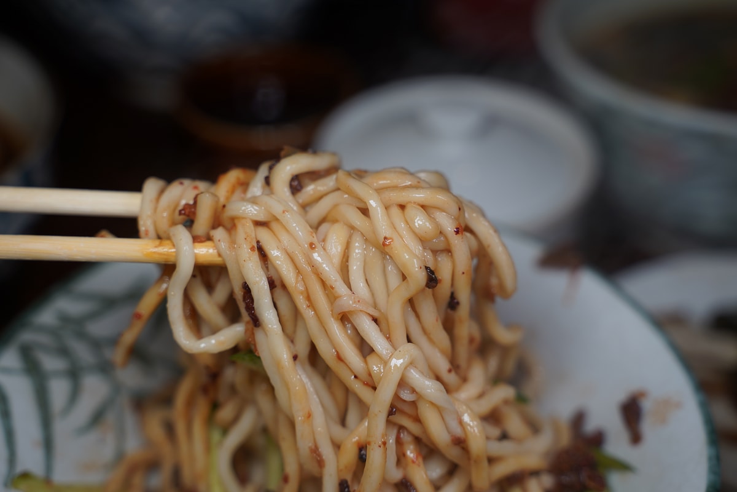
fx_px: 1249
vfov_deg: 22.3
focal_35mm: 61
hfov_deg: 32.9
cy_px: 246
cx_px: 368
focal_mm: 61
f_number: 4
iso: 100
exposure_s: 1/80
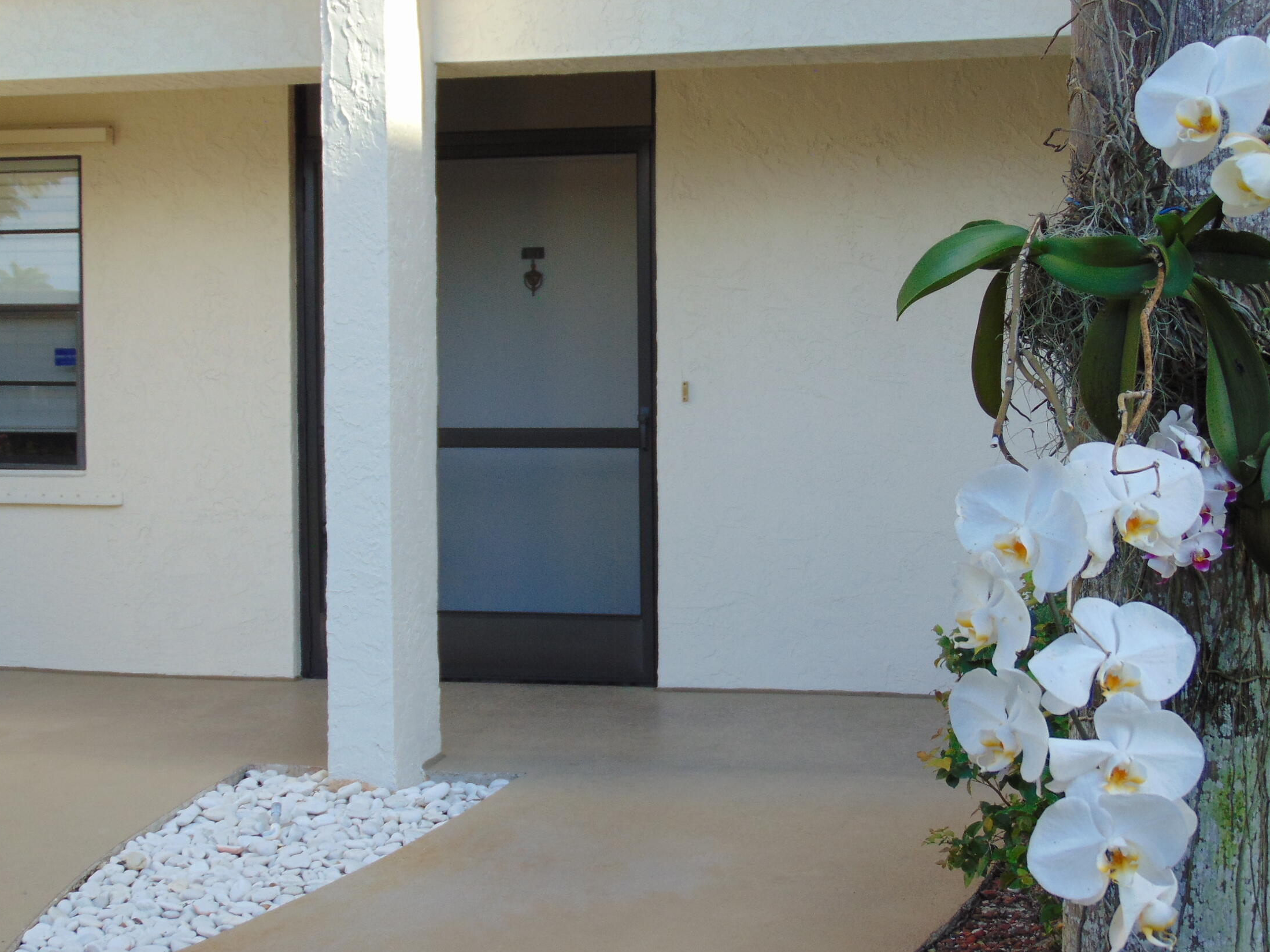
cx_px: 676
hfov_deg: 32.7
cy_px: 499
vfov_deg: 24.8
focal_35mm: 59
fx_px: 2164
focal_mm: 9
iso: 80
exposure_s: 1/320
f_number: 3.5
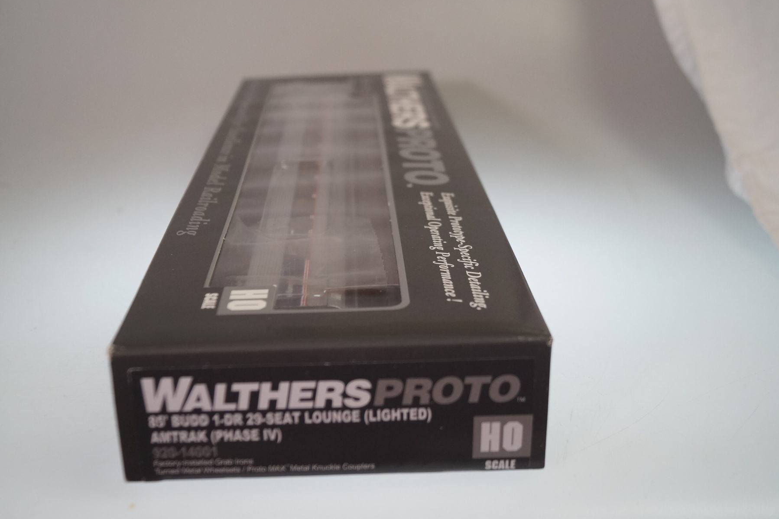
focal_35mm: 41
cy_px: 227
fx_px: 887
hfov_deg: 47.3
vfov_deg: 32.6
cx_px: 347
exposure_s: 1/160
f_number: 4
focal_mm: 24
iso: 400
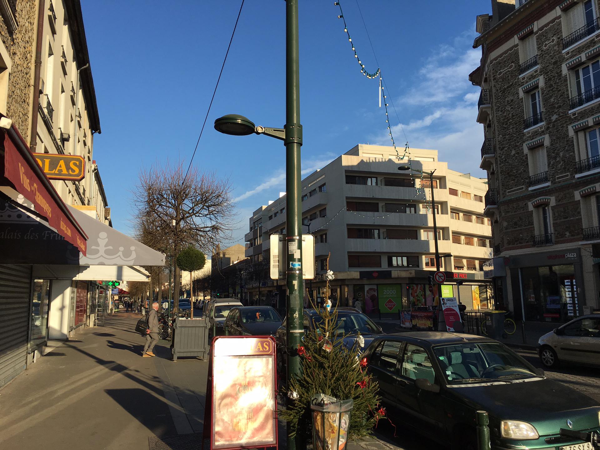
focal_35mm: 29
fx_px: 503
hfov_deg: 61.7
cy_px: 225
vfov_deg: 48.2
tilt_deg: +9.4
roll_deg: +0.4
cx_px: 300
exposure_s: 1/1637
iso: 25
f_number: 2.2
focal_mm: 4.15
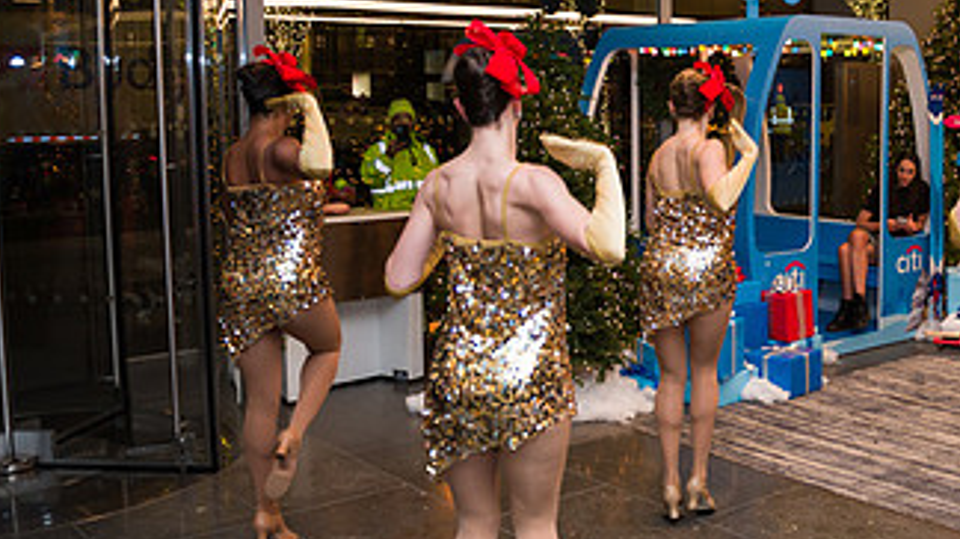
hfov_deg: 43.0
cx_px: 791
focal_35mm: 45
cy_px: 204
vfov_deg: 26.4
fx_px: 1145
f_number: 3.2
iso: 400
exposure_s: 1/160
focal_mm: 24
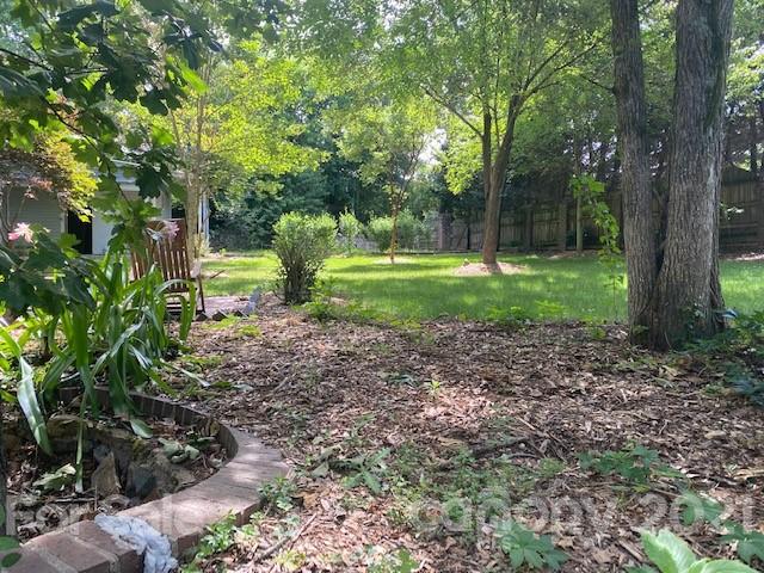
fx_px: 574
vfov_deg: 53.1
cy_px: 286
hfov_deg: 67.3
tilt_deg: -2.7
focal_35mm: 26
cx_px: 382
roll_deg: -1.0
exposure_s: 1/121
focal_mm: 4.25
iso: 40
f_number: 1.8
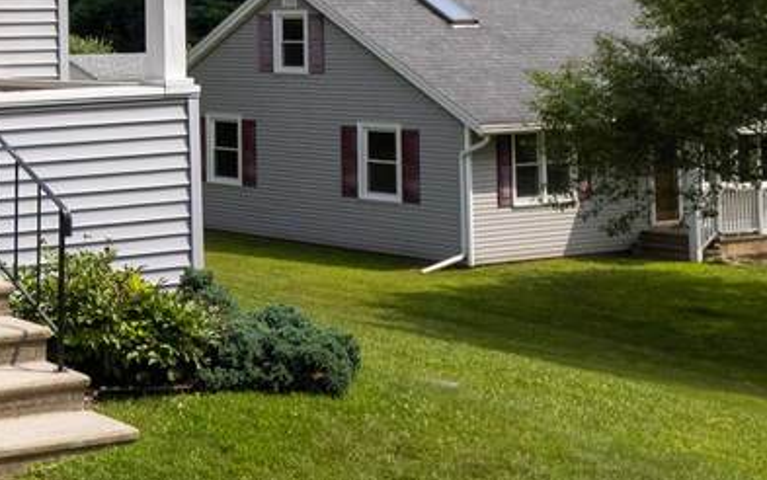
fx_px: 1527
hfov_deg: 22.5
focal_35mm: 73
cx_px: -418
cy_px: -111
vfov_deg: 17.0
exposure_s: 1/320
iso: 110
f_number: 2.8
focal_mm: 8.38
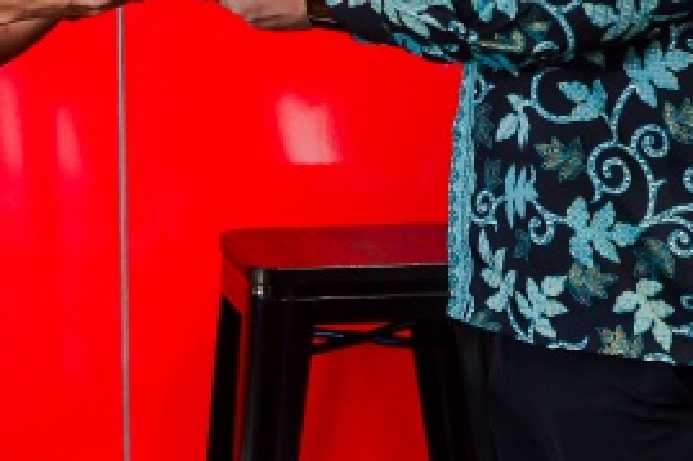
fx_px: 3578
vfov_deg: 7.3
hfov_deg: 11.0
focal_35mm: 186
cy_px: -219
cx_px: 206
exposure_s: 1/160
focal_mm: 50
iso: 640
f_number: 2.8
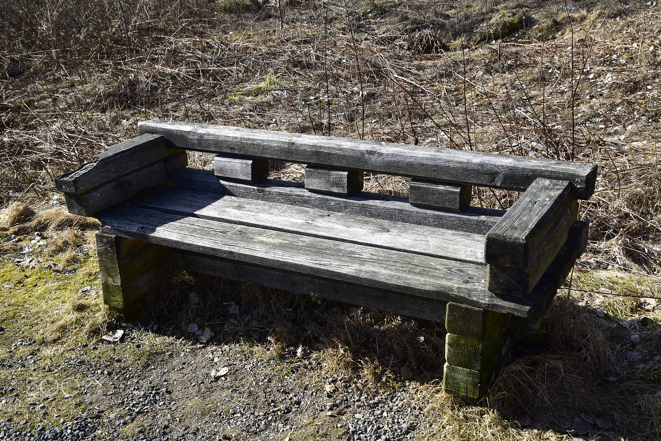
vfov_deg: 34.2
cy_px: 220
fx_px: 716
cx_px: 330
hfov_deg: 49.5
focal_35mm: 39
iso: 250
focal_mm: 26
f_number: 8
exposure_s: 1/250
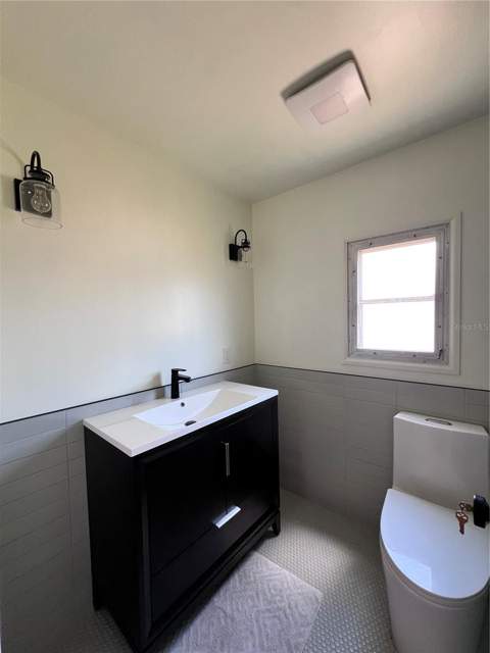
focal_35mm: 13
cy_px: 326
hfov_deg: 89.9
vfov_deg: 106.2
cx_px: 245
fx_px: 245
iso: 160
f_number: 1.8
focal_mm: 1.57
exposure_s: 1/99
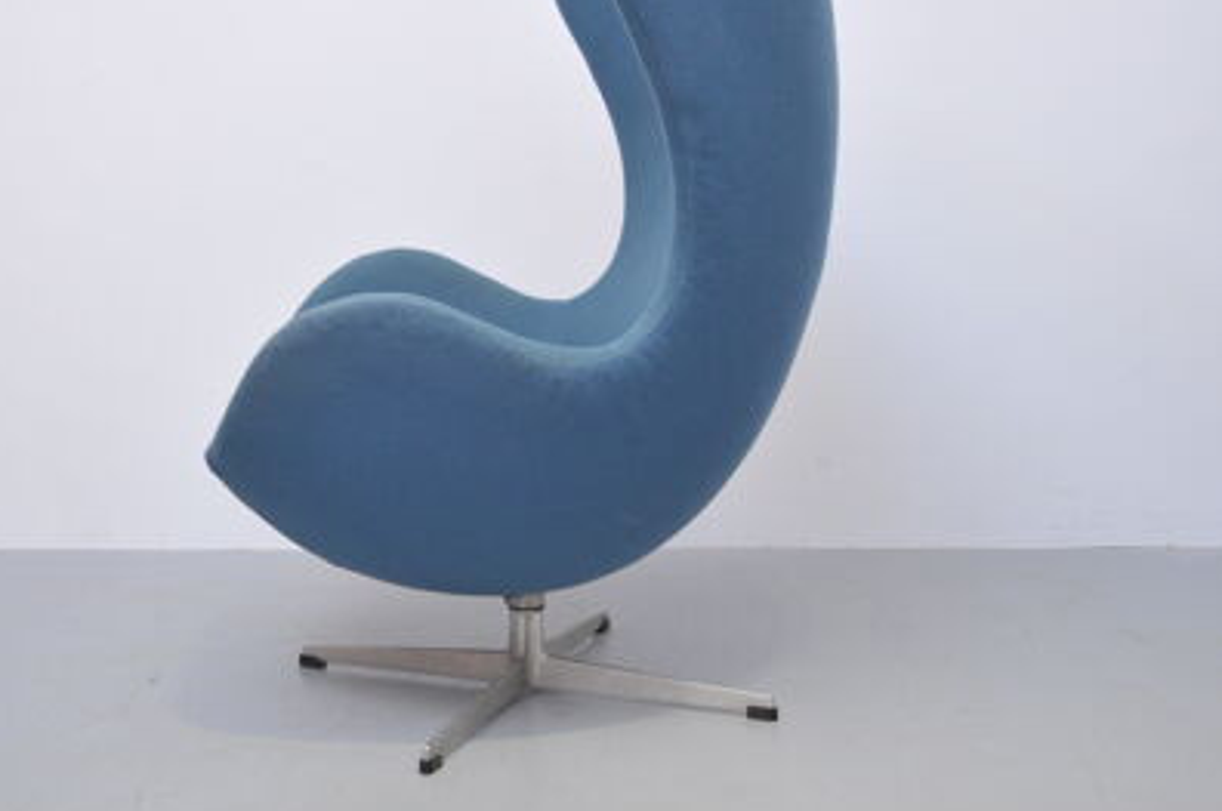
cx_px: 463
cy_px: 282
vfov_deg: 25.3
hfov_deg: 37.3
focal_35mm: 53
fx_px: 1797
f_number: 9
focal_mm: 35
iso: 1600
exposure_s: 1/200
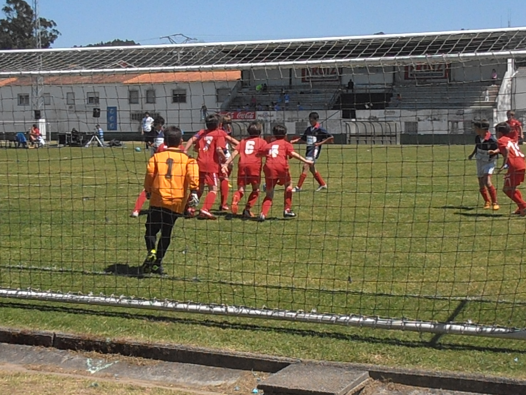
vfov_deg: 21.3
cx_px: 263
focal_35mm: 69
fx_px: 1048
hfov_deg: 28.2
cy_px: 198
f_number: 12
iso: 400
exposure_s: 1/400
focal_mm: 12.29
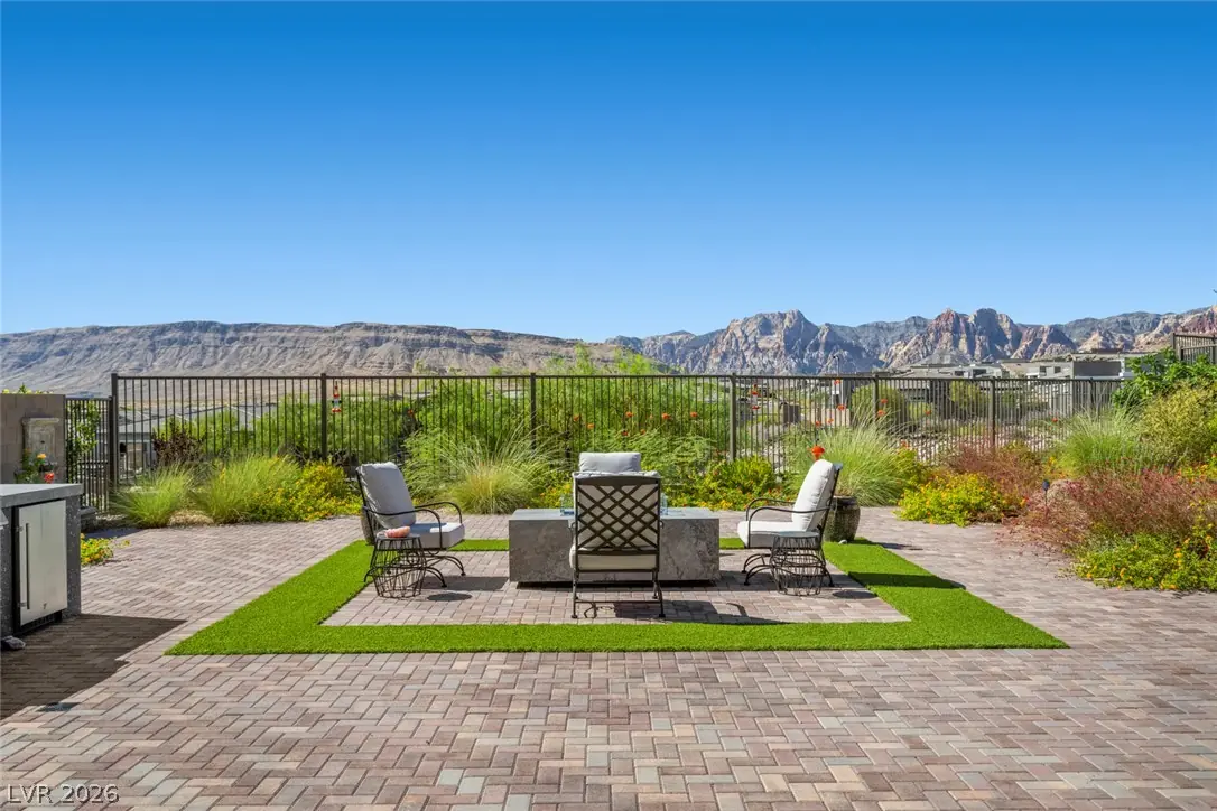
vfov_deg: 43.6
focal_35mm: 30
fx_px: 1014
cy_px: 406
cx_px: 608
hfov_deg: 61.9
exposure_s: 1/640
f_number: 8
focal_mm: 30
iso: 640
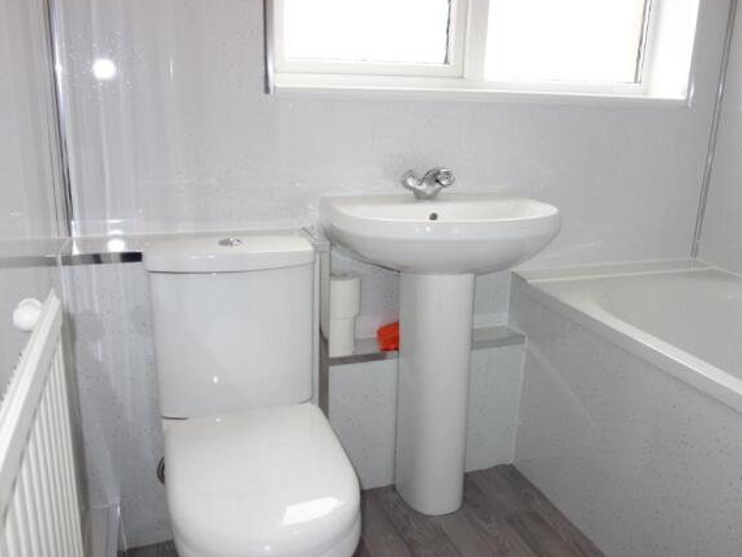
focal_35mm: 31
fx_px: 665
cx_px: 362
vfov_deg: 45.5
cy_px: 273
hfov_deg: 58.3
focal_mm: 10.4
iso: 125
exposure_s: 1/80
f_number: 1.8
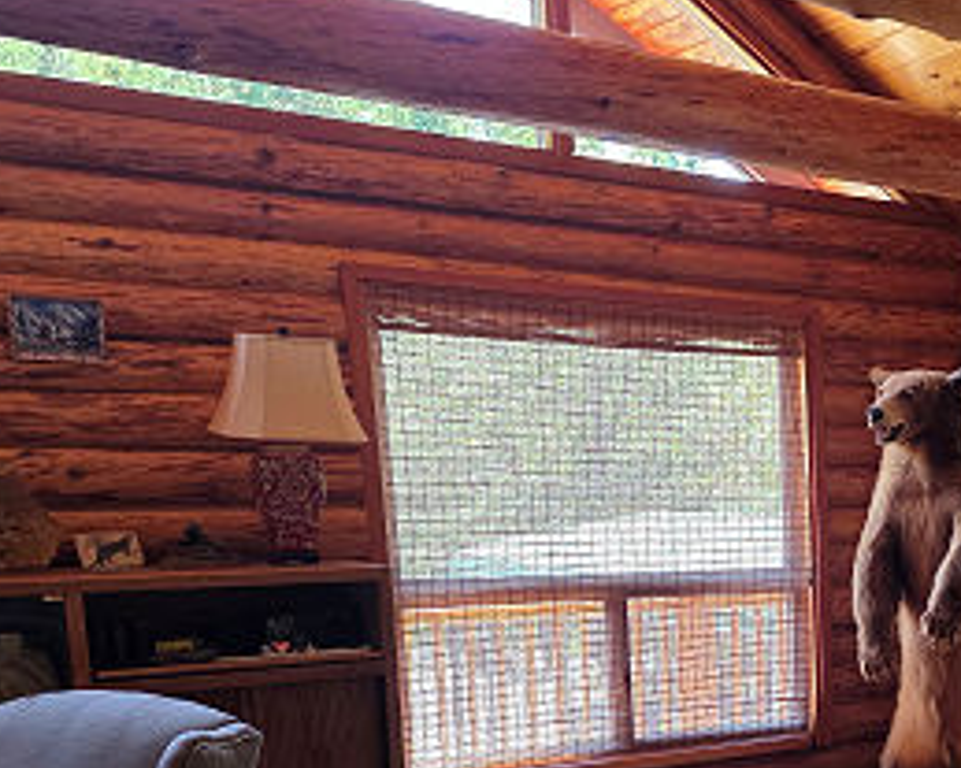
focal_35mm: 52
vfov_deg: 27.8
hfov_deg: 33.0
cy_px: 723
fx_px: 1478
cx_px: 965
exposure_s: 1/120
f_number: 1.7
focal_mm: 6.3
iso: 320
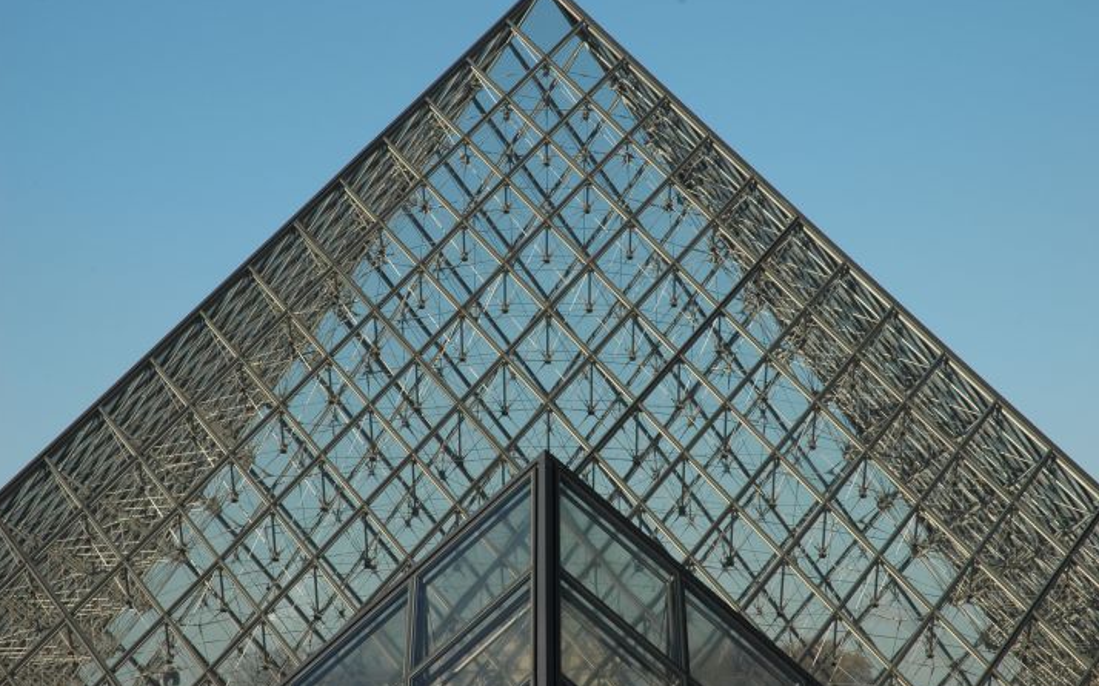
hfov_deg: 19.3
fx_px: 3234
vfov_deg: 12.1
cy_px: 337
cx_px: 547
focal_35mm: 108
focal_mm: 70
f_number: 13
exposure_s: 1/160
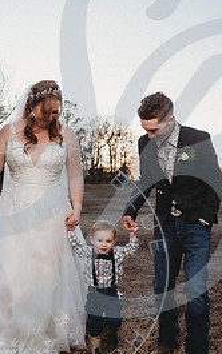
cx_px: 104
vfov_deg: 44.3
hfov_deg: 28.6
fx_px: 435
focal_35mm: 45
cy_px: 167
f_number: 2.8
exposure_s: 1/160
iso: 200
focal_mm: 26
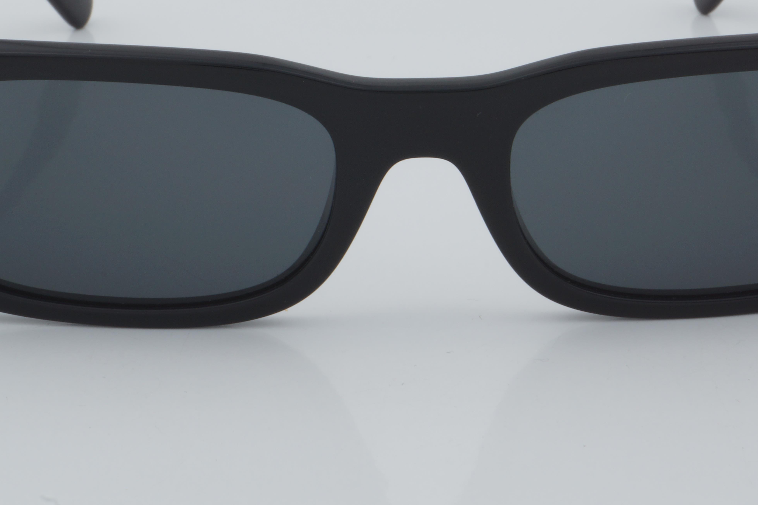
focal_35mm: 127
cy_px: 127
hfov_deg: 16.2
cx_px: 417
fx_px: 2669
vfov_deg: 10.8
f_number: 32
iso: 100
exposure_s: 1/4
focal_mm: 55
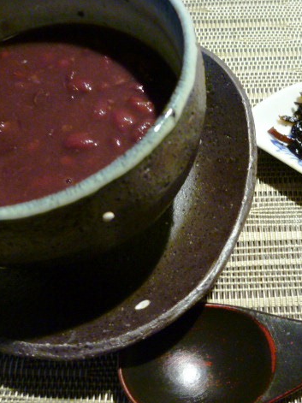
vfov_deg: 54.0
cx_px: 203
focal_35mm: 34
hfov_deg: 41.2
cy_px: 204
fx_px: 396
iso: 400
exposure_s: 1/13
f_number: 2.8
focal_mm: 4.5
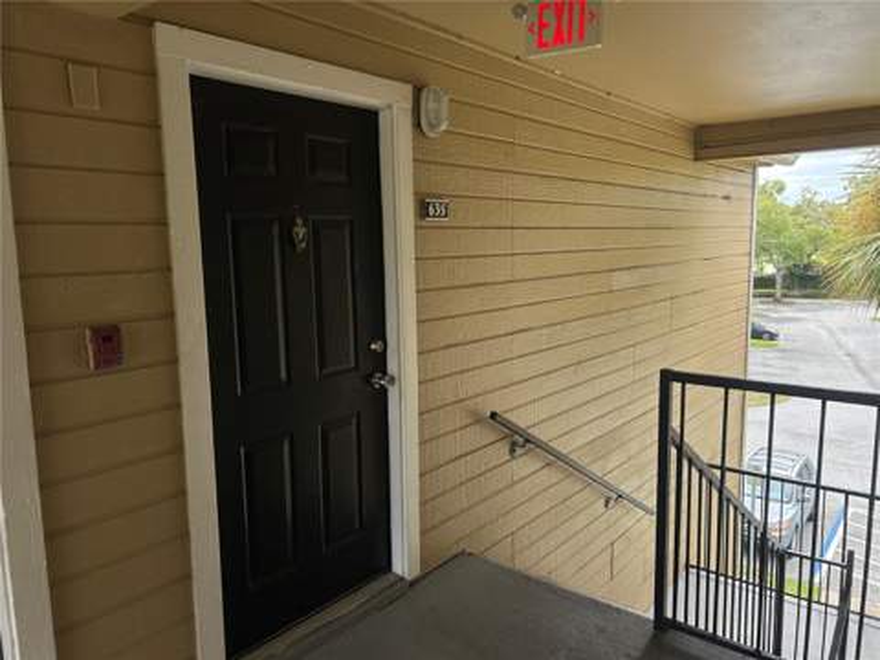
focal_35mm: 26
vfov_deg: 53.1
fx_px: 661
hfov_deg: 67.3
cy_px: 330
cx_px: 440
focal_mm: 5.7
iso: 50
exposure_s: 1/621
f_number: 1.5
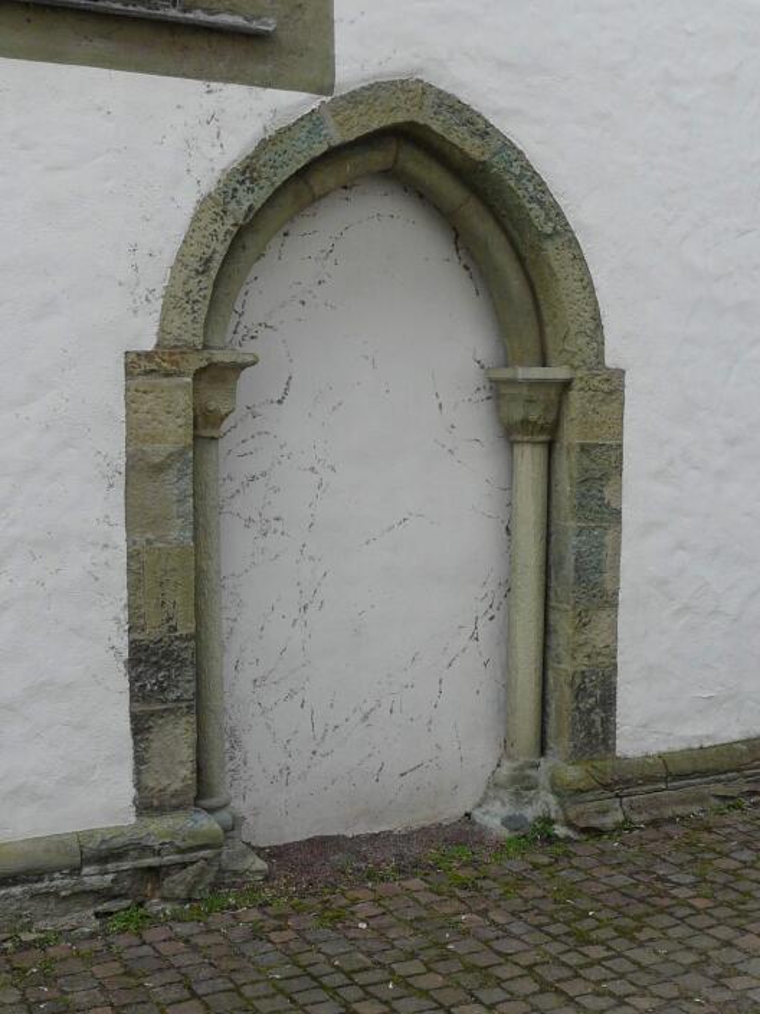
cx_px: 380
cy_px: 507
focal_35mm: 45
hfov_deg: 32.2
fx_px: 1317
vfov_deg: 42.1
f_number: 4
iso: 100
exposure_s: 1/100
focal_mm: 4.6
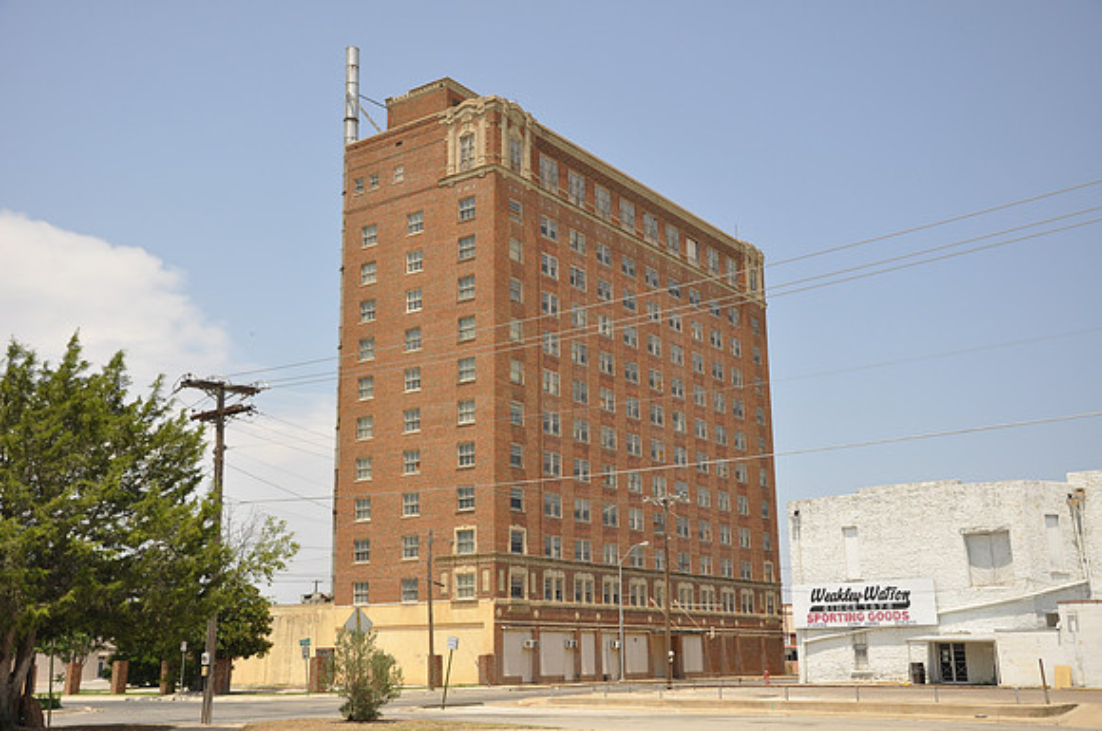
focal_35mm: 39
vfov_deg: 34.1
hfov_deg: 49.6
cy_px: 366
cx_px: 551
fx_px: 1192
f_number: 7.1
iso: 200
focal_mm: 26
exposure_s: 1/200
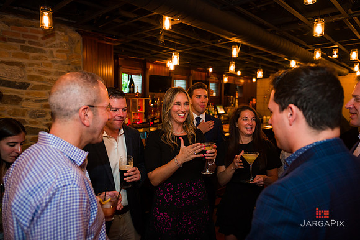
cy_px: 120
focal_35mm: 24
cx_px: 180
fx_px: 243
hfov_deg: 73.1
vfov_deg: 52.5
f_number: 3.2
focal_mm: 24
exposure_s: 1/200
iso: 1600
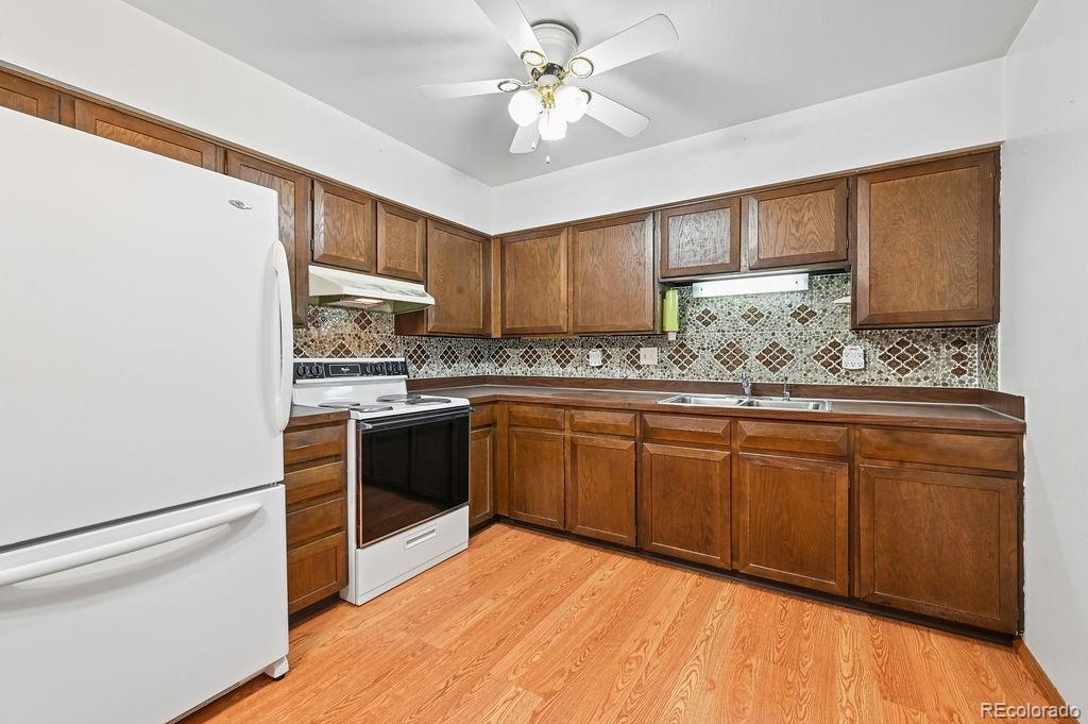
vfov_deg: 77.2
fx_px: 453
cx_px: 544
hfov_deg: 100.4
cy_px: 362
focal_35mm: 15
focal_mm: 15
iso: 400
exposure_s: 1/4
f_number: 10
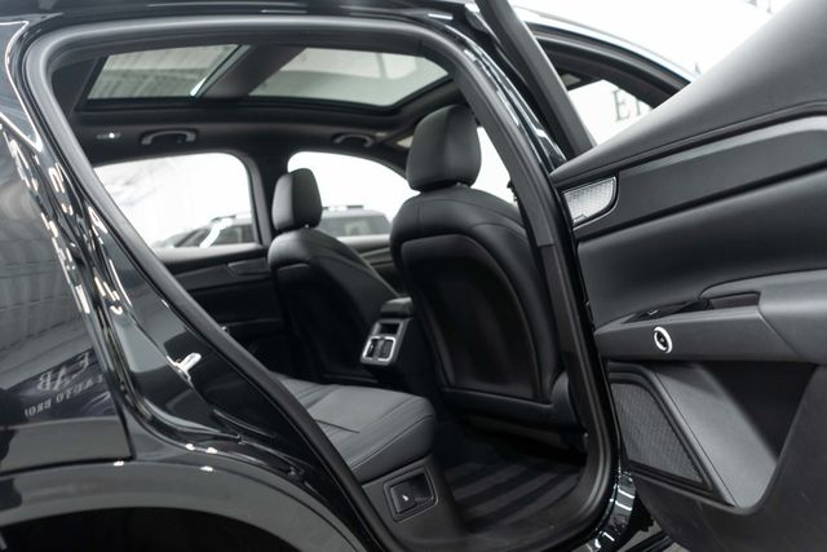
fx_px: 643
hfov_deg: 65.5
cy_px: 276
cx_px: 414
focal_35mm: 28
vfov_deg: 46.4
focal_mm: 28
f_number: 3.2
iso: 800
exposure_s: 1/40
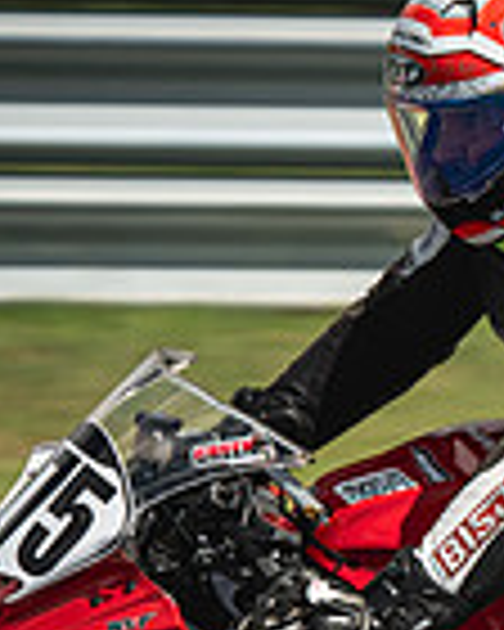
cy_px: 767
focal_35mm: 1167
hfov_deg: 1.3
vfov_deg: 1.7
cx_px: 1143
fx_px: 21759
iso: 160
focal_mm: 200
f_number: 5.6
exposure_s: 1/400
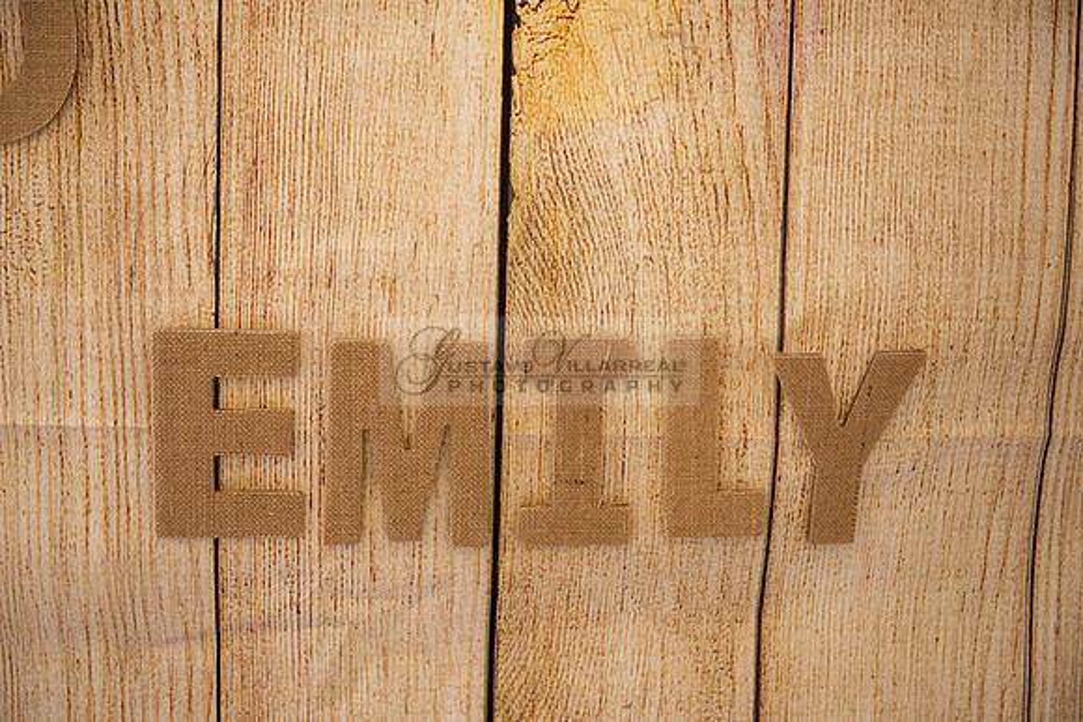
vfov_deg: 19.5
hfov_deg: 28.8
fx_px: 2106
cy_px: 361
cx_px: 542
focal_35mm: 70
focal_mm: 70
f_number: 4
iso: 200
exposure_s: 1/125
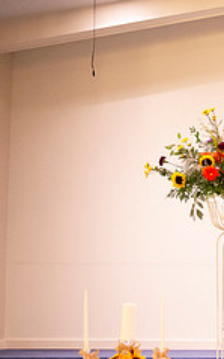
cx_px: 415
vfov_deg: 23.6
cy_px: 259
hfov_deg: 13.4
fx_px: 849
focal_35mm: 87
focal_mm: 35
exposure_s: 1/125
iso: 2500
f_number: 2.8
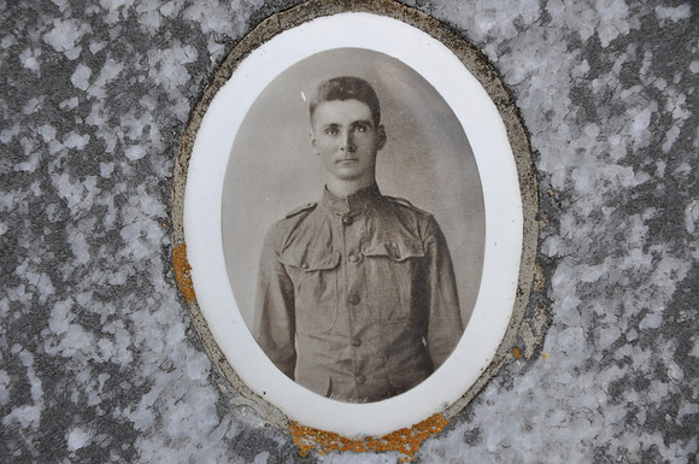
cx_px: 350
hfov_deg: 14.9
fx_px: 2676
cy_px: 232
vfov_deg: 9.9
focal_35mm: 138
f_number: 8
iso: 200
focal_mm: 92
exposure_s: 1/250
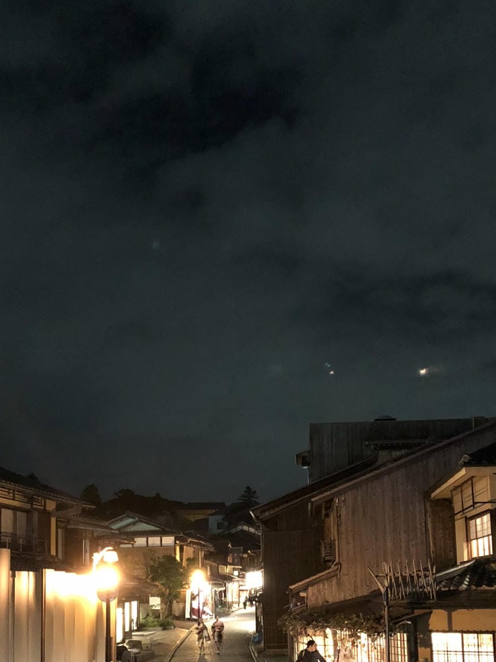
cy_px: 481
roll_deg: +1.4
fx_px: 898
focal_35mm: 47
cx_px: 264
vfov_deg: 39.5
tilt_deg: +7.0
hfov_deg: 30.9
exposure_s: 1/4
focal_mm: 3.99
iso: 400
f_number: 1.8
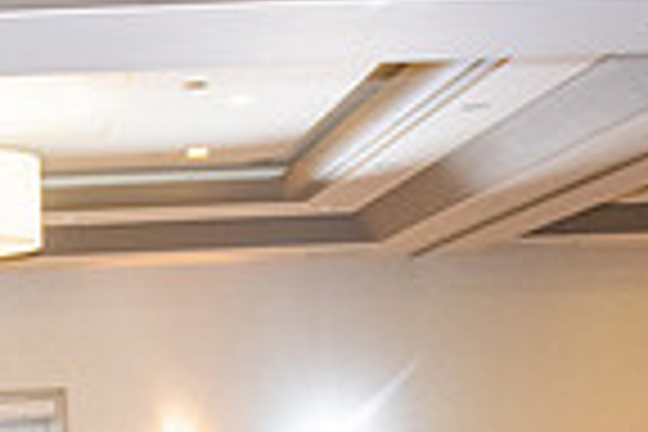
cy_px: 763
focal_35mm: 97
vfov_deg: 12.9
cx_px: -9
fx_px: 1746
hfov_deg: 20.3
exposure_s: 1/250
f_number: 2.8
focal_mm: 24
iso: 1600
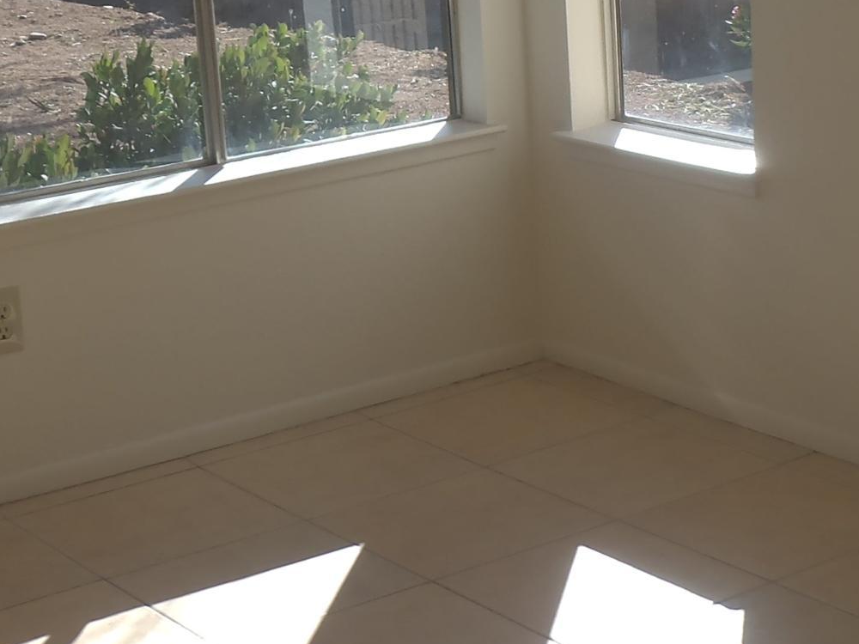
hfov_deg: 23.2
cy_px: 276
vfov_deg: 17.6
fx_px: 2084
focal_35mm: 84
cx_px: 573
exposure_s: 1/320
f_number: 3.3
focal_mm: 5.1
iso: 64
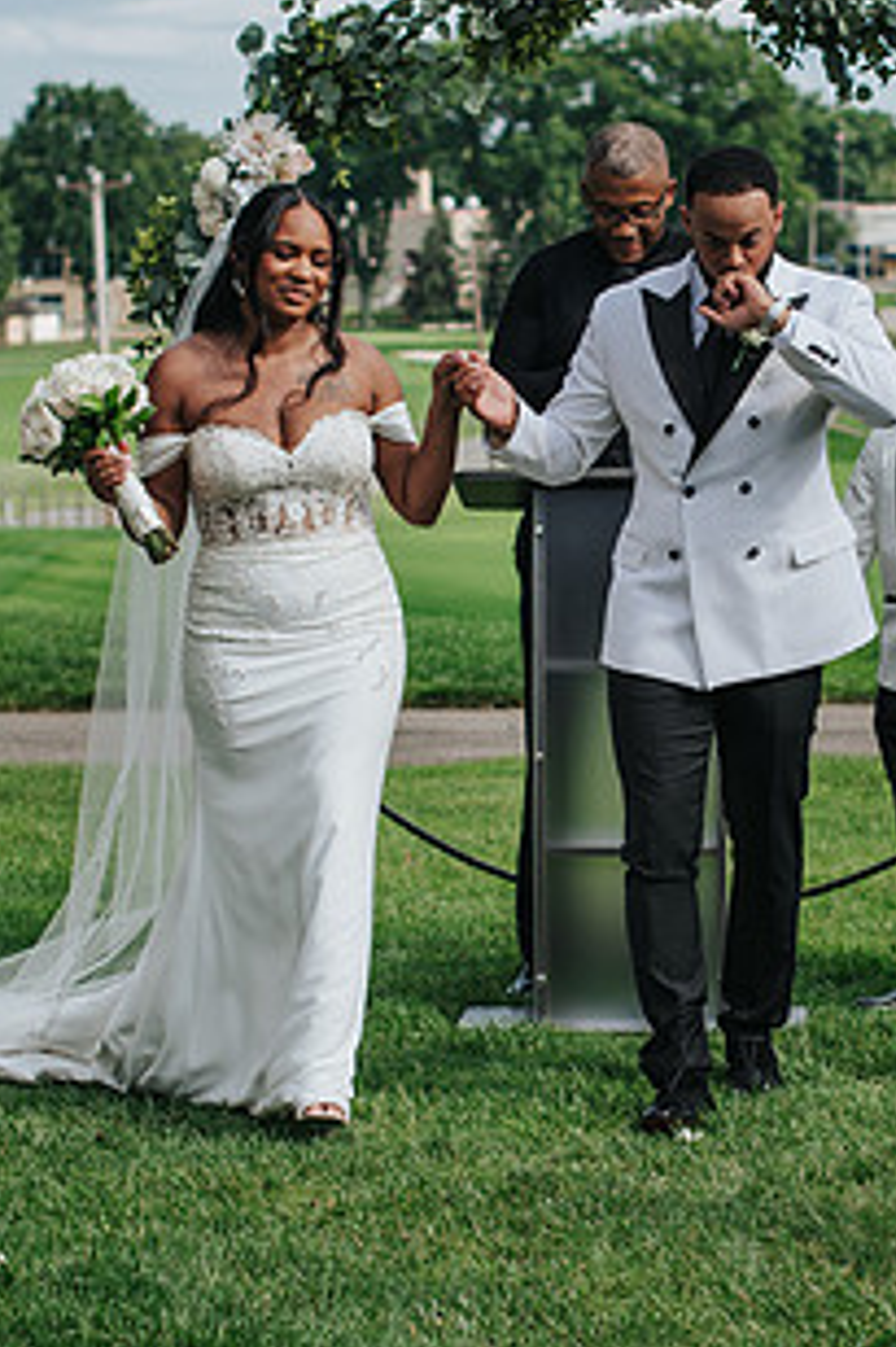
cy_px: 613
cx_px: 648
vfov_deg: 15.5
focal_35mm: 132
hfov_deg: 10.4
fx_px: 4933
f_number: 3.2
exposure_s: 1/1600
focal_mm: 50
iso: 140
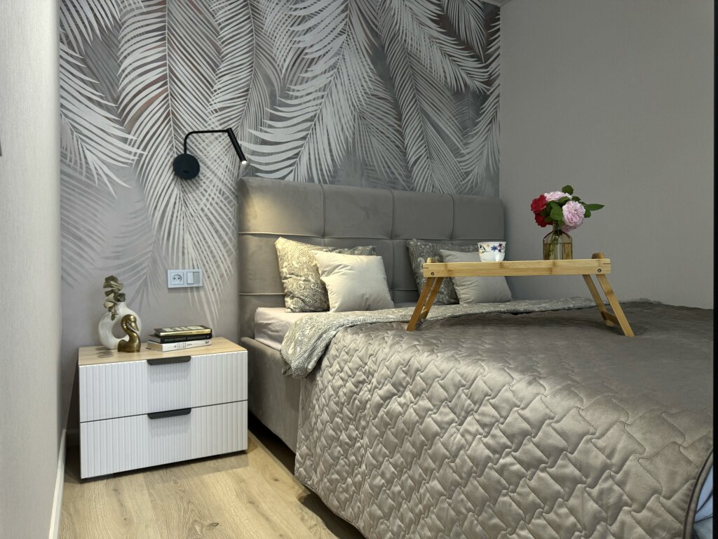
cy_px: 270
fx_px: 498
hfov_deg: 71.6
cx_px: 359
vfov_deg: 56.8
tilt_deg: -0.5
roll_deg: +0.2
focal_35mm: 24
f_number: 1.78
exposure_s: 1/100
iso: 125
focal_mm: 6.76
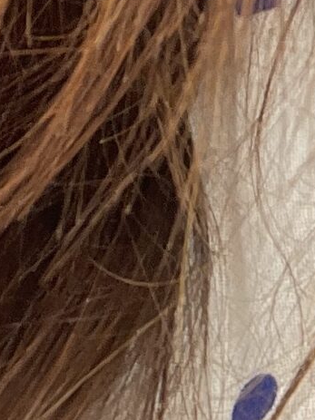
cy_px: 509
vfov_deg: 11.7
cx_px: 532
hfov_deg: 8.6
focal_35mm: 166
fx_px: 2015
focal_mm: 2.71
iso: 25
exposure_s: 1/100
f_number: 2.2
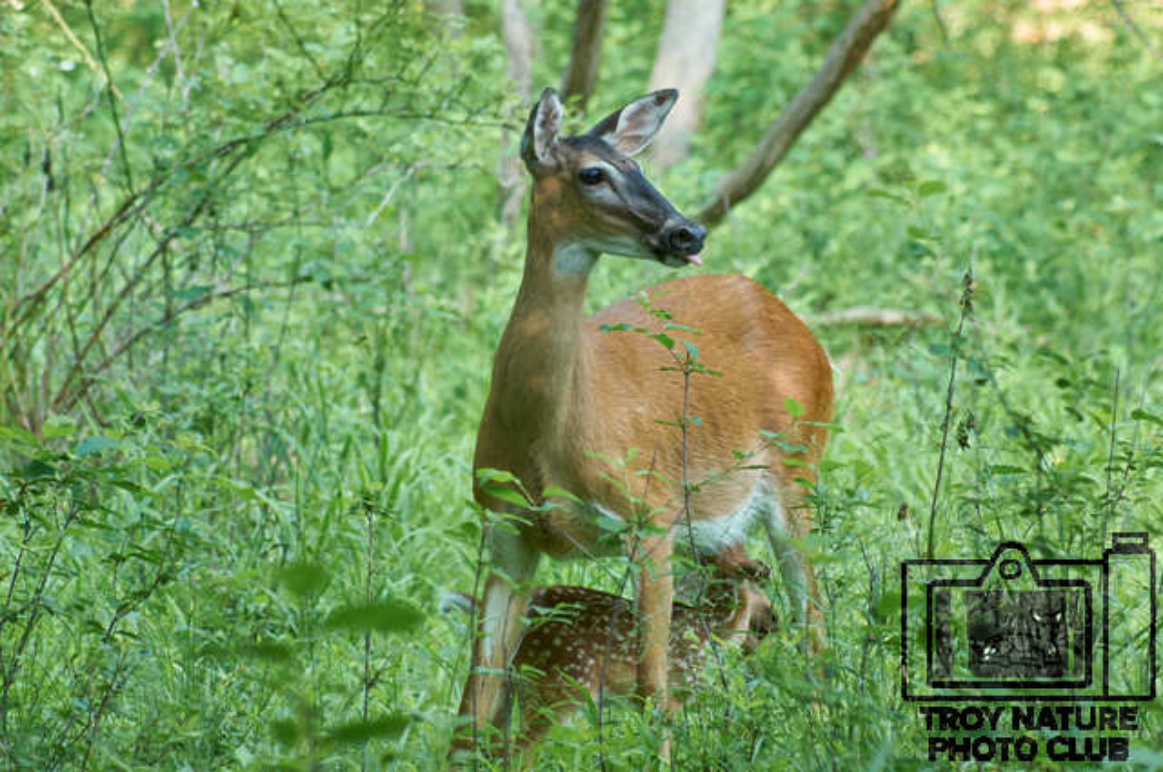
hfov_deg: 6.9
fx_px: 9679
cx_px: 582
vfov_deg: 4.6
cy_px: 386
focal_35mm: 300
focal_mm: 200
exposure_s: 1/125
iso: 800
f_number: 5.6
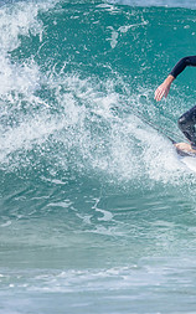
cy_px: 80
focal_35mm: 1869
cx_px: 339
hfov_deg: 0.7
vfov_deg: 1.1
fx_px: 15983
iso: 640
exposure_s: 1/2500
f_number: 6.3
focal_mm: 800
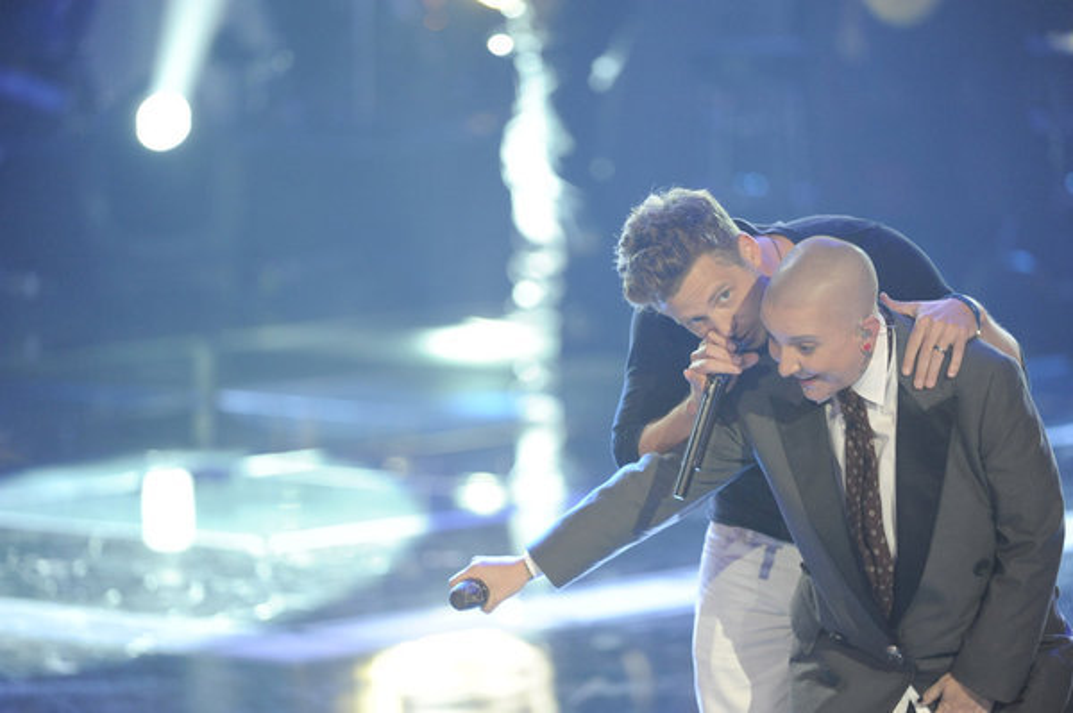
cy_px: 356
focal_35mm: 340
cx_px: 536
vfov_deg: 4.0
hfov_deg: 6.1
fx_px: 10125
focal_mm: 340
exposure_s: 1/100
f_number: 4
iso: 3200
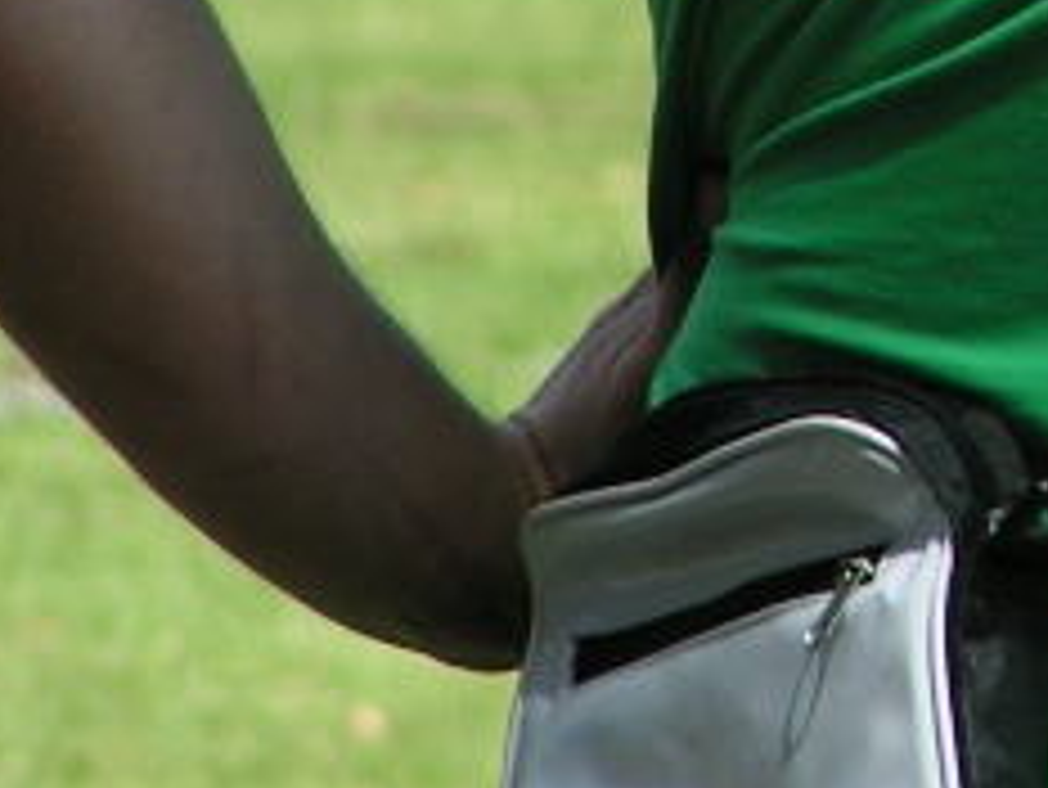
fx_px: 39438
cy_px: -266
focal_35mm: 1302
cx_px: 1264
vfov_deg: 1.1
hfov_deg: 1.5
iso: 50
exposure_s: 1/400
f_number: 4.5
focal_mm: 58
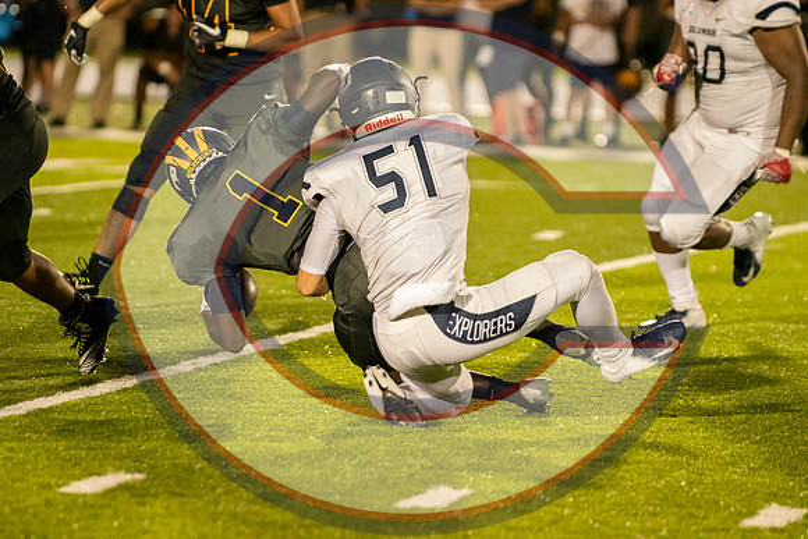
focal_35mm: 300
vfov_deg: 4.6
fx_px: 6735
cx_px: 404
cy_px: 270
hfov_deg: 6.9
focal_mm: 200
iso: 8000
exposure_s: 1/1250
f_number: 2.8
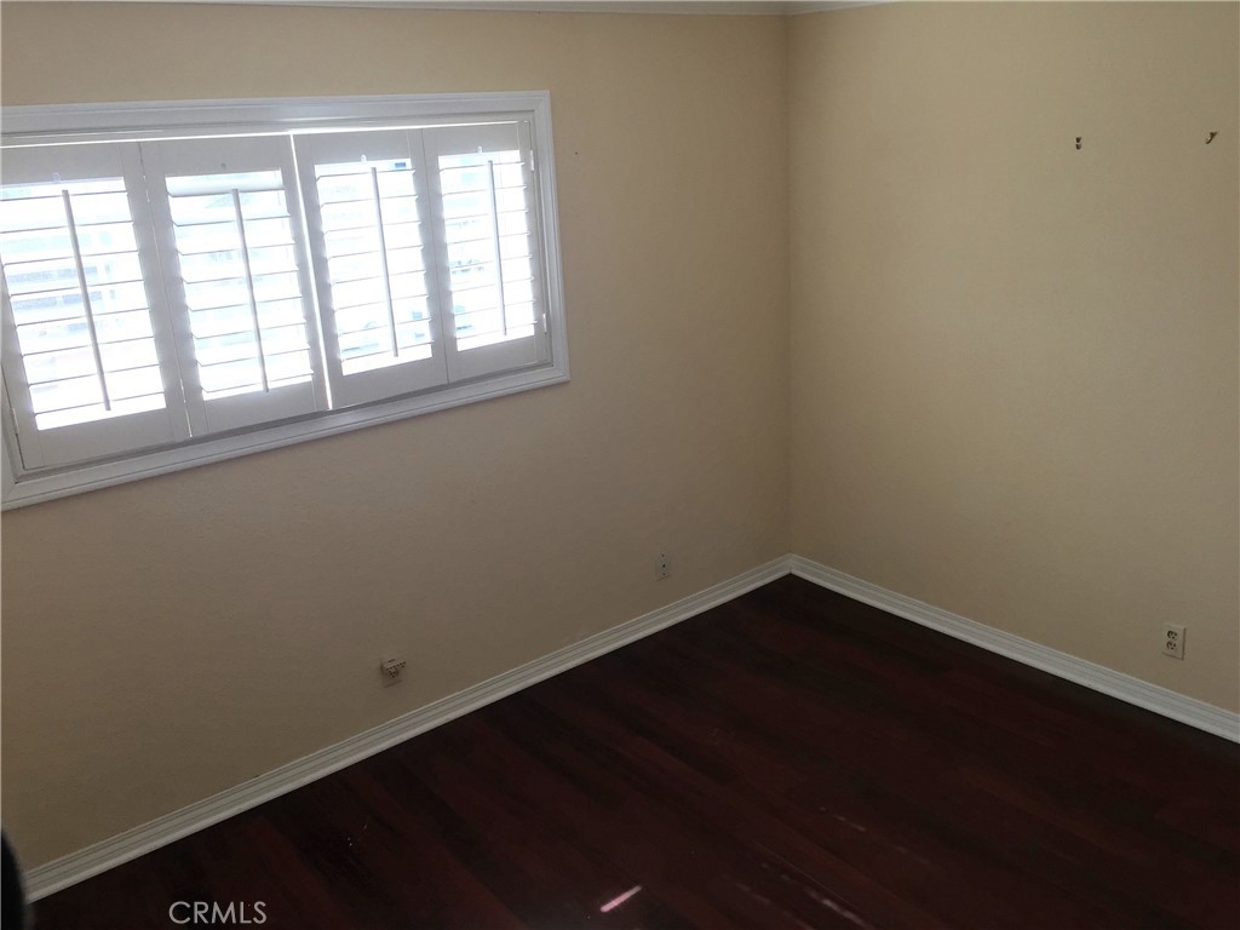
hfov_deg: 61.7
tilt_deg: -16.5
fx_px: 1039
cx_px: 620
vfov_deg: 48.2
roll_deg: +2.5
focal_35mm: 29
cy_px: 465
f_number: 2.2
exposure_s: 1/120
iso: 50
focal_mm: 4.15
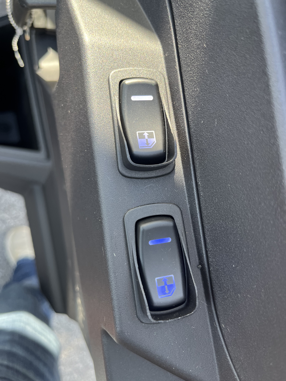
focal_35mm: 26
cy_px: 190
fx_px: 286
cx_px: 143
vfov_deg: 67.3
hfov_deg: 53.1
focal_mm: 5.1
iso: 64
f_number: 1.6
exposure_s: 1/122
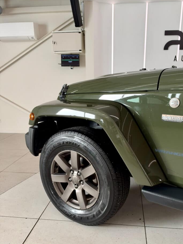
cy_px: 139
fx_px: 197
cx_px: 107
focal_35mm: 28
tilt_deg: -16.4
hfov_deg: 49.5
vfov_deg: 63.2
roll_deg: +0.1
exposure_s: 1/121
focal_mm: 6.93
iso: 160
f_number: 1.8
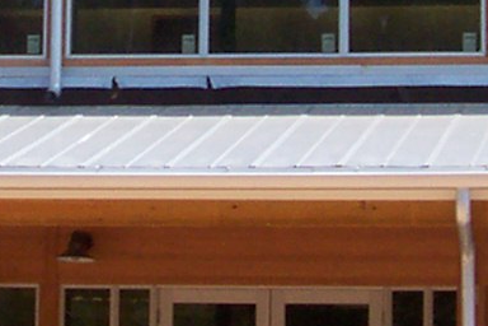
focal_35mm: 212
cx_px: 174
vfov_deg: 6.4
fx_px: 2874
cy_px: -83
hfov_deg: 9.7
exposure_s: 1/394
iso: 80
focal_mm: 5.6
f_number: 5.1
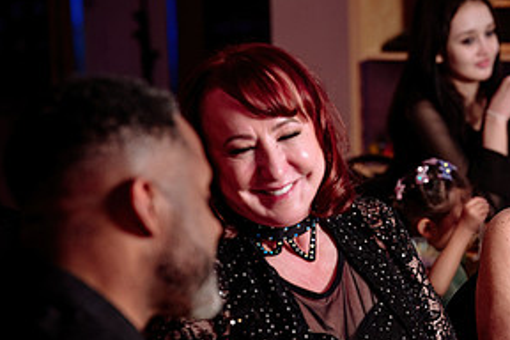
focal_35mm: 155
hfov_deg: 13.2
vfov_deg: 8.8
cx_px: 435
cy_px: 273
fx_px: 2196
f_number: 2.8
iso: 500
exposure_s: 1/160
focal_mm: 70
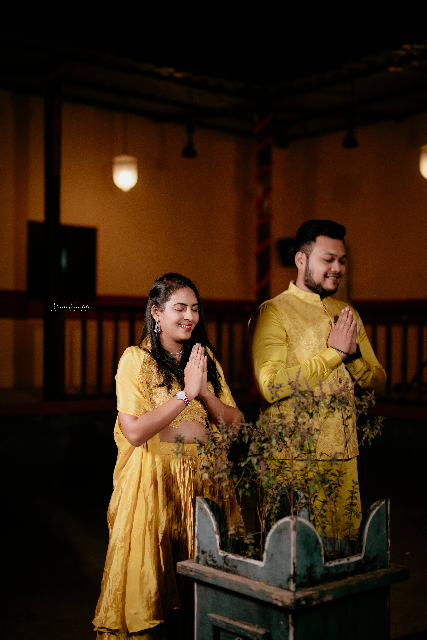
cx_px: 214
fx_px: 889
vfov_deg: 39.6
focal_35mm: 50
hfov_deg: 27.0
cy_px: 320
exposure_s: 1/250
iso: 640
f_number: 1.6
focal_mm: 50
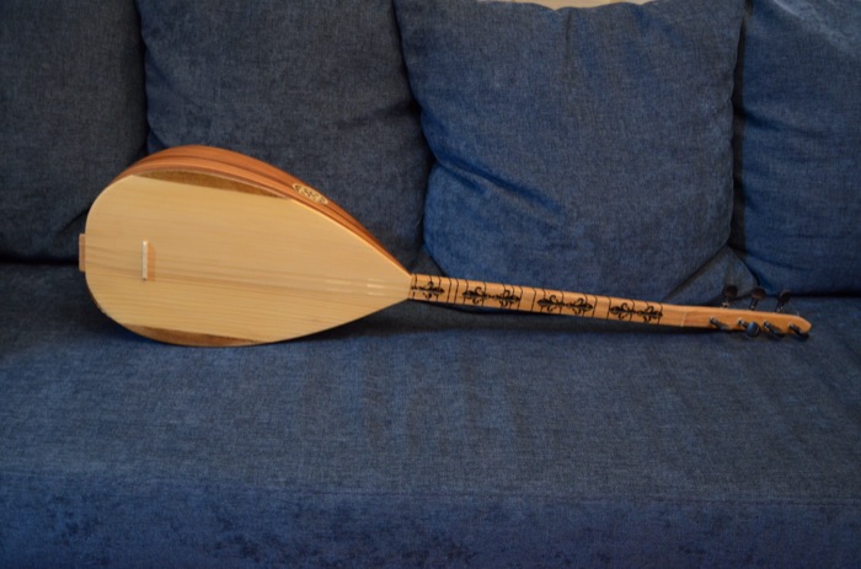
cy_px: 284
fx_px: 787
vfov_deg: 39.8
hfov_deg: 57.3
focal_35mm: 33
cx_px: 430
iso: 1600
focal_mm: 22
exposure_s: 1/15
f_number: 6.3
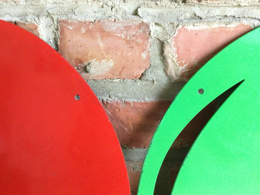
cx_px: 130
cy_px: 98
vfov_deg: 45.4
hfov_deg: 58.4
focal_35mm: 31
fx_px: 233
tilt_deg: -20.3
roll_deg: +0.0
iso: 200
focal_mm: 3.3
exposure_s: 1/25
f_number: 2.4
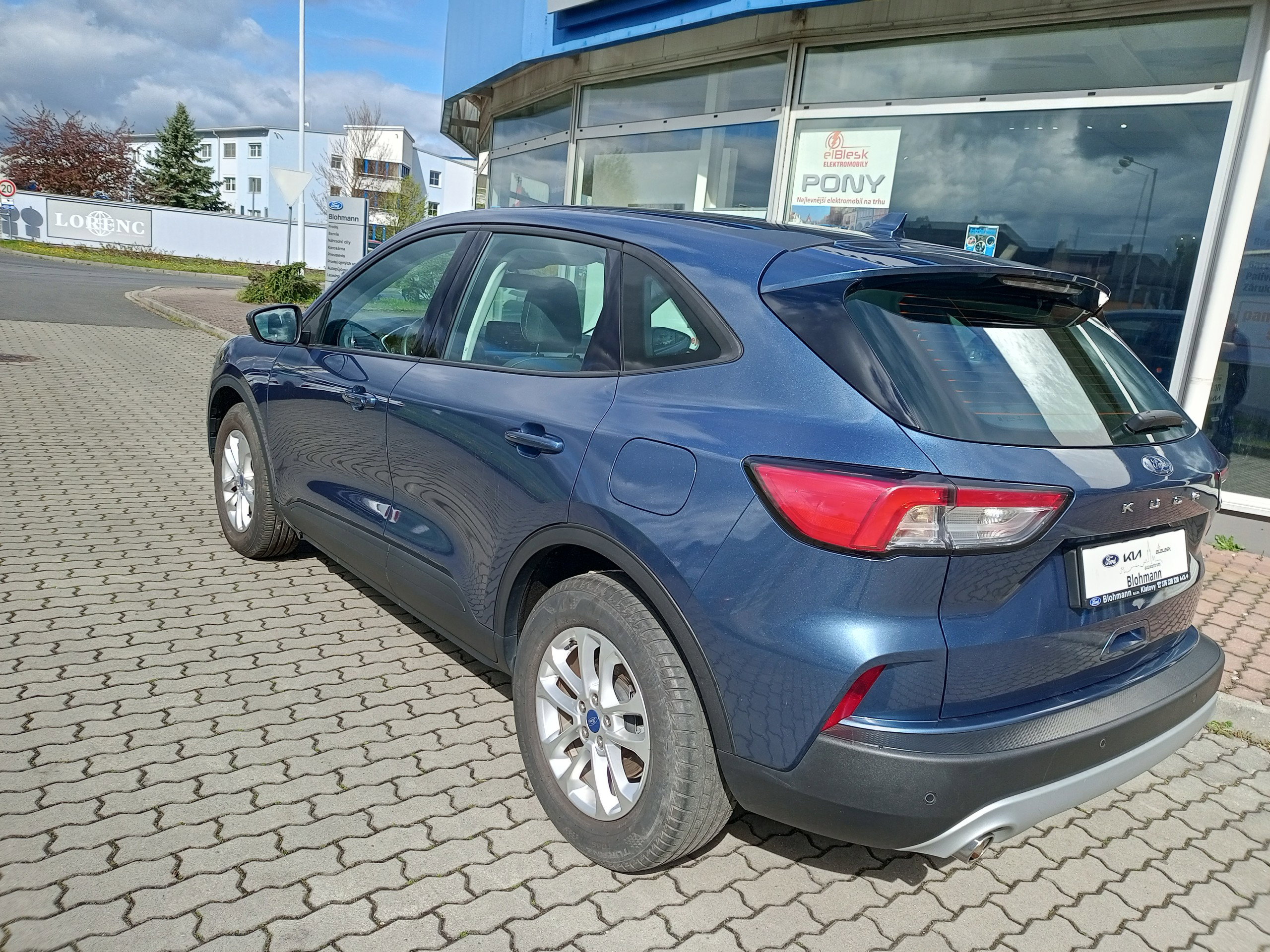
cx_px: 635
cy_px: 476
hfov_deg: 69.4
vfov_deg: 54.9
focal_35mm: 25
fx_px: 917
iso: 103
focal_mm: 4.69
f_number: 1.79
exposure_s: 1/671
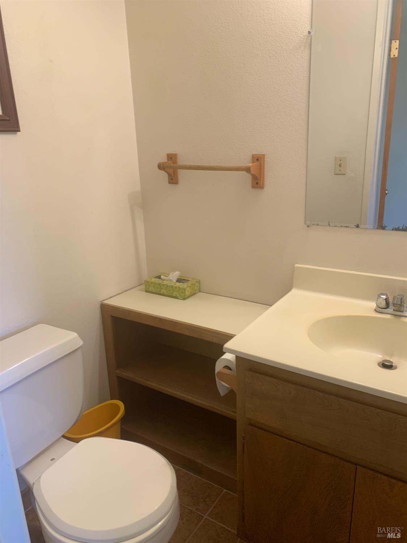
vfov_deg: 67.3
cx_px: 204
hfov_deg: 53.1
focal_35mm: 26
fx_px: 408
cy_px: 272
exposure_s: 1/60
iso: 64
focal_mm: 4.25
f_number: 1.8
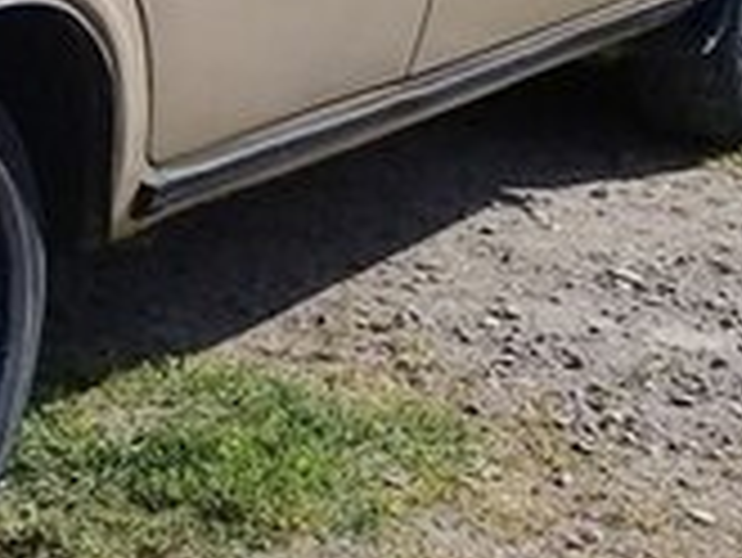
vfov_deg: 11.7
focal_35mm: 124
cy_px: -88
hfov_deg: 15.7
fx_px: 2660
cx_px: 67
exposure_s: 1/1205
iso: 50
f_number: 2.2
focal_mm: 3.3
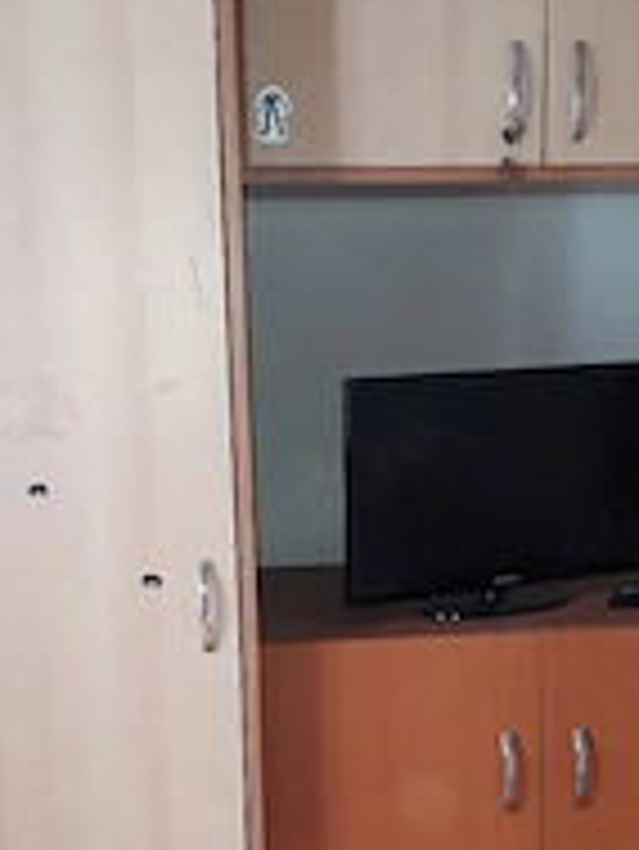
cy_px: 580
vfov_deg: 33.4
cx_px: 378
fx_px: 1401
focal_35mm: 57
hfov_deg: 25.6
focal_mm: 3.6
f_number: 1.9
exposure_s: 1/50
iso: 160
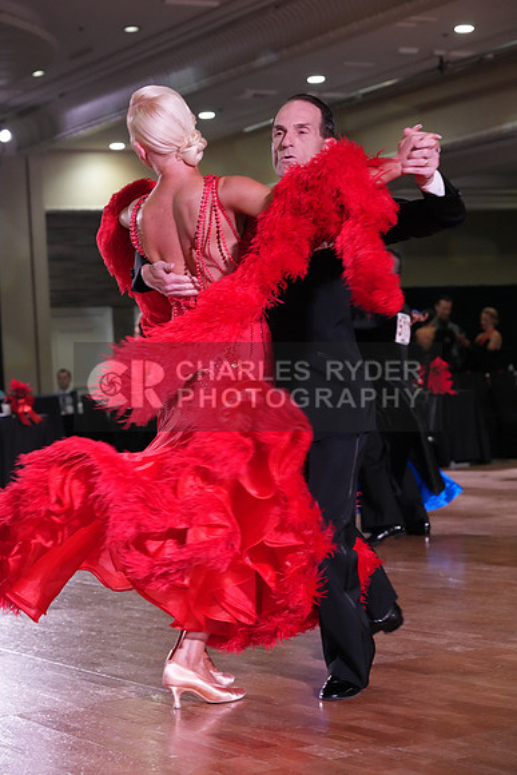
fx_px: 1787
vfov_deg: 24.5
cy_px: 388
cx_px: 258
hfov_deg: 16.5
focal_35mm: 83
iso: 5000
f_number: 5.6
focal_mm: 83
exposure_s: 1/320
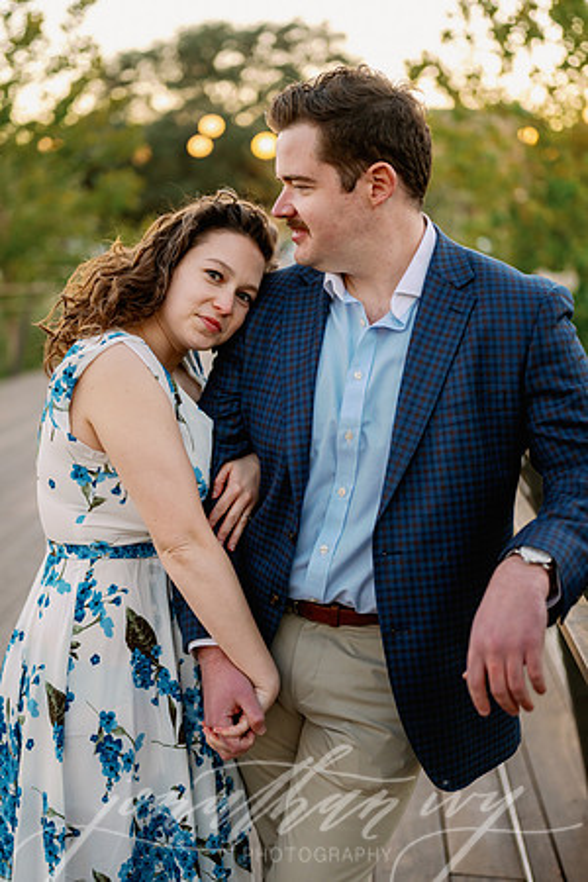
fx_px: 1225
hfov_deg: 27.0
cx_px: 294
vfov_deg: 39.6
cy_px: 441
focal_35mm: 50
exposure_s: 1/800
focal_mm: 50
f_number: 2
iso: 640
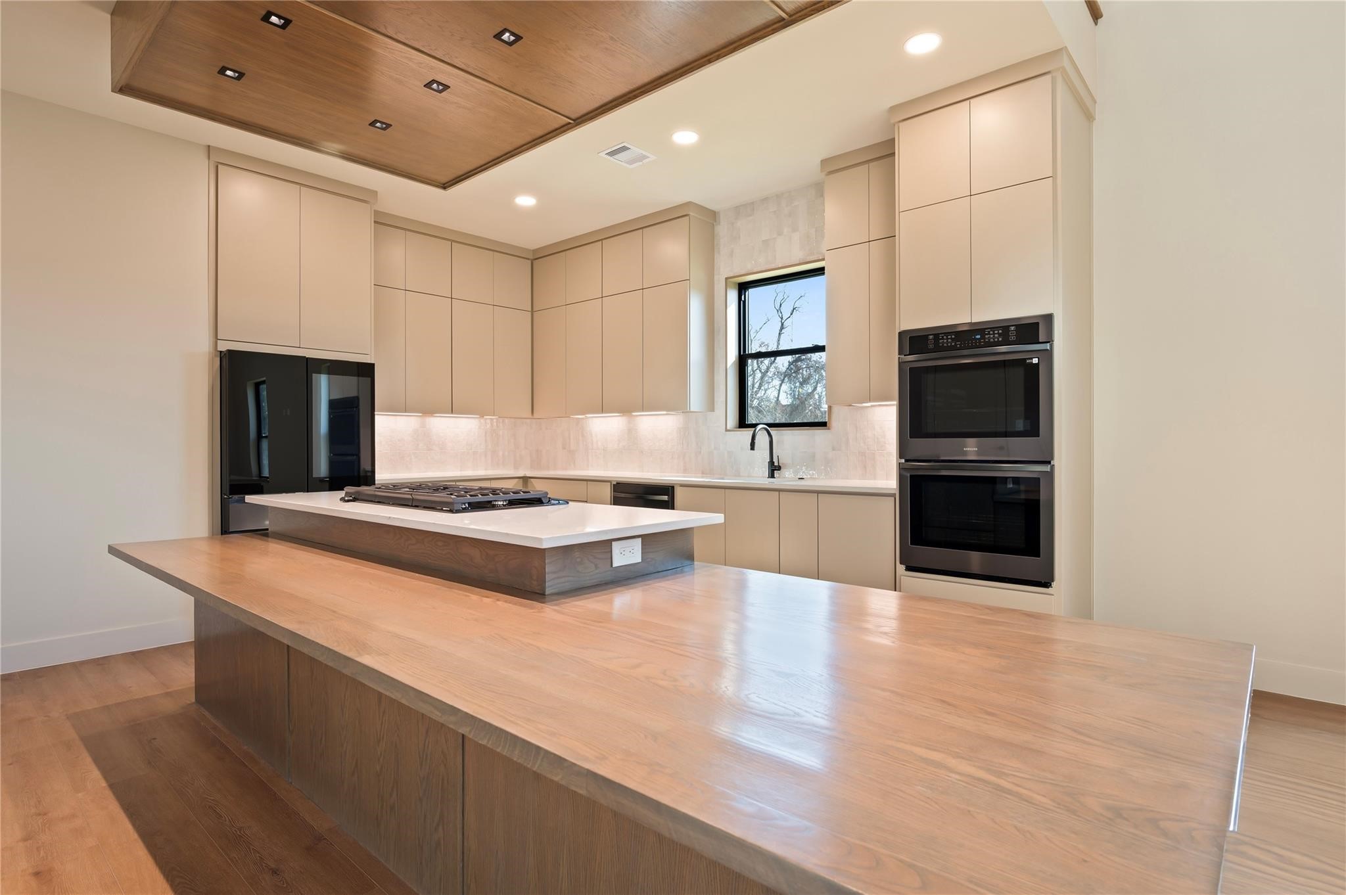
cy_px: 448
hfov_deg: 90.0
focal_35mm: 18
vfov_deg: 67.3
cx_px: 673
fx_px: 672
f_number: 6.3
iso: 100
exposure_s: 1/5
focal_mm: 18
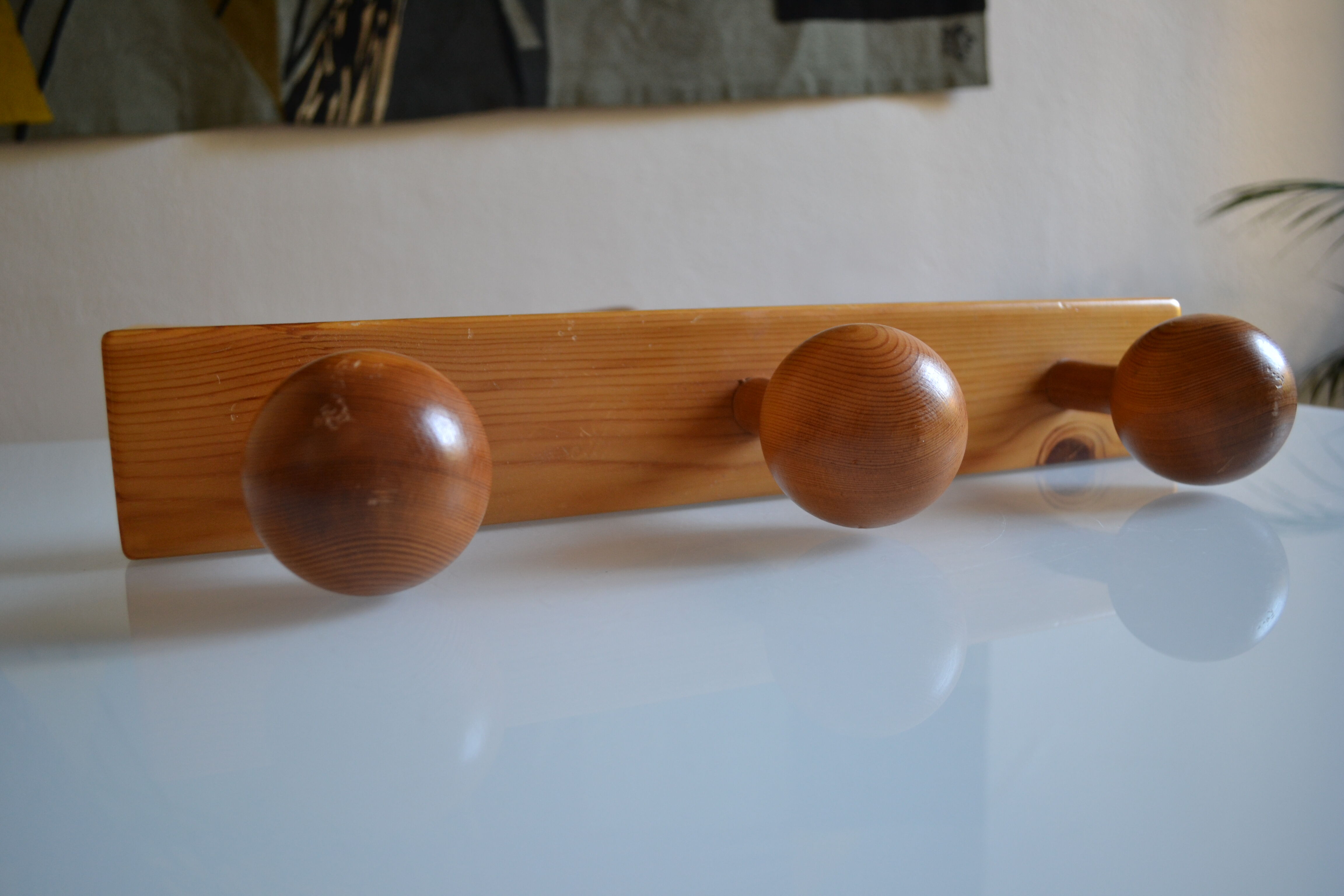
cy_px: 448
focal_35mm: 27
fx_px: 1008
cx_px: 672
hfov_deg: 67.4
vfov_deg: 47.9
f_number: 3.5
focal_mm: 18
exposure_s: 1/50
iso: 400
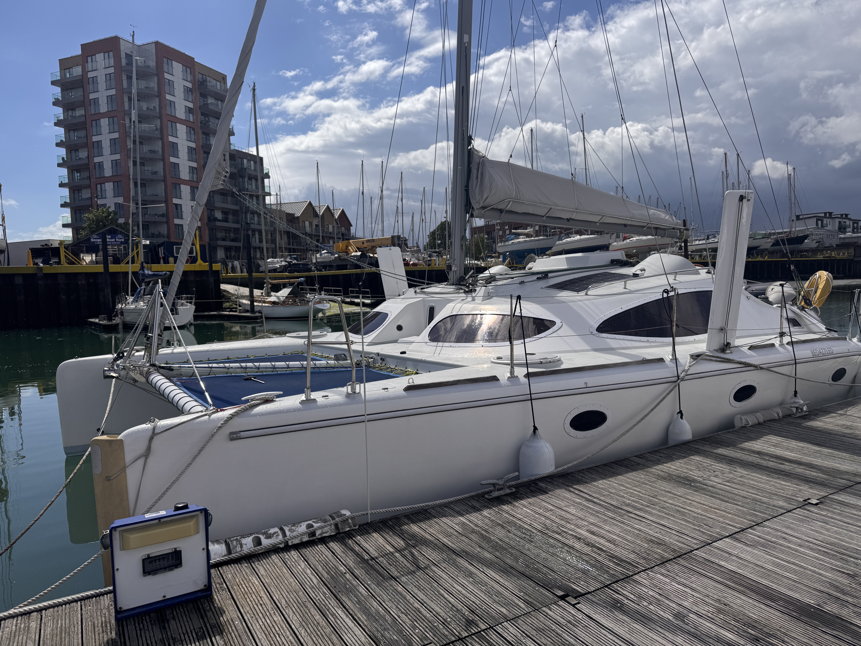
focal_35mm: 24
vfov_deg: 56.8
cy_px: 323
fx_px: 597
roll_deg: +3.2
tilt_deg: -4.1
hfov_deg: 71.6
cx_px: 430
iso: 80
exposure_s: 1/10417
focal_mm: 6.76
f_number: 1.78
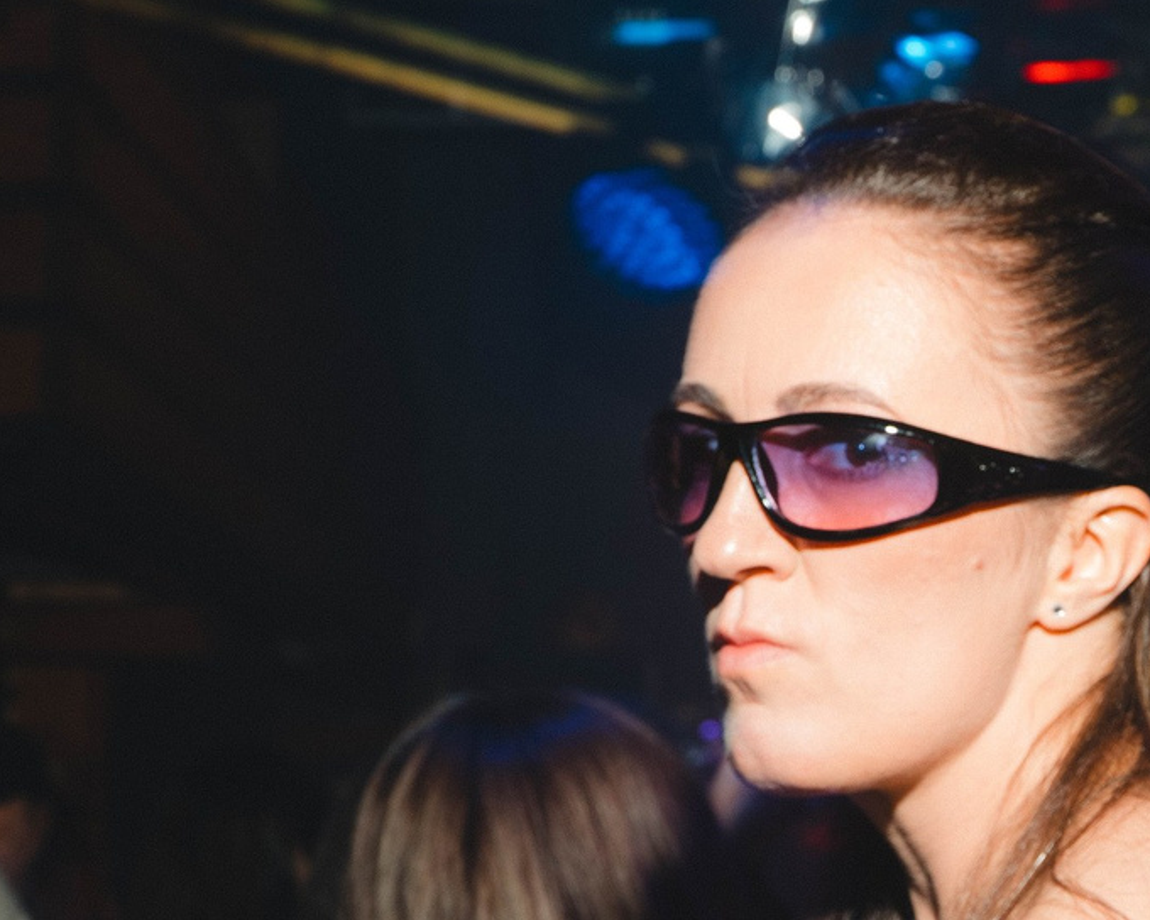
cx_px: 983
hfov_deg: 19.1
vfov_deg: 15.2
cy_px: 944
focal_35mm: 99
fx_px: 3370
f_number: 5
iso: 320
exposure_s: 1/5
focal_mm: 28
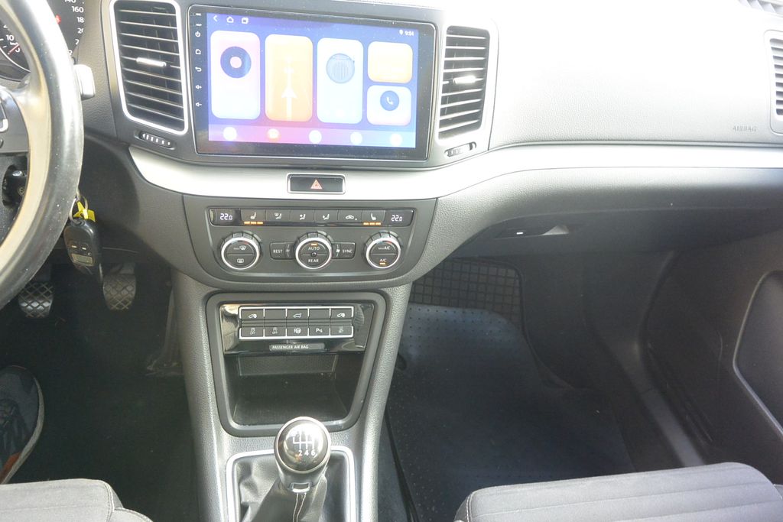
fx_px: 587
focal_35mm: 27
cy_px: 261
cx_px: 392
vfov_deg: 47.9
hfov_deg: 67.4
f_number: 3.5
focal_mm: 10
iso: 720
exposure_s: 1/60
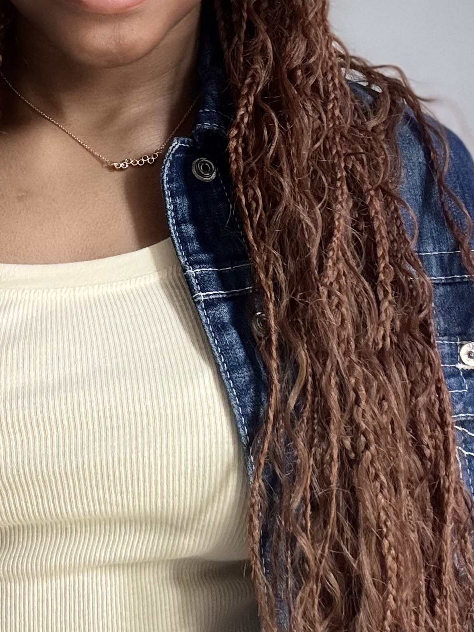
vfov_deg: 31.7
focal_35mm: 59
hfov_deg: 24.4
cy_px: 116
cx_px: 97
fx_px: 1077
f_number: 1.9
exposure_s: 1/34
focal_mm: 2.69
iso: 400
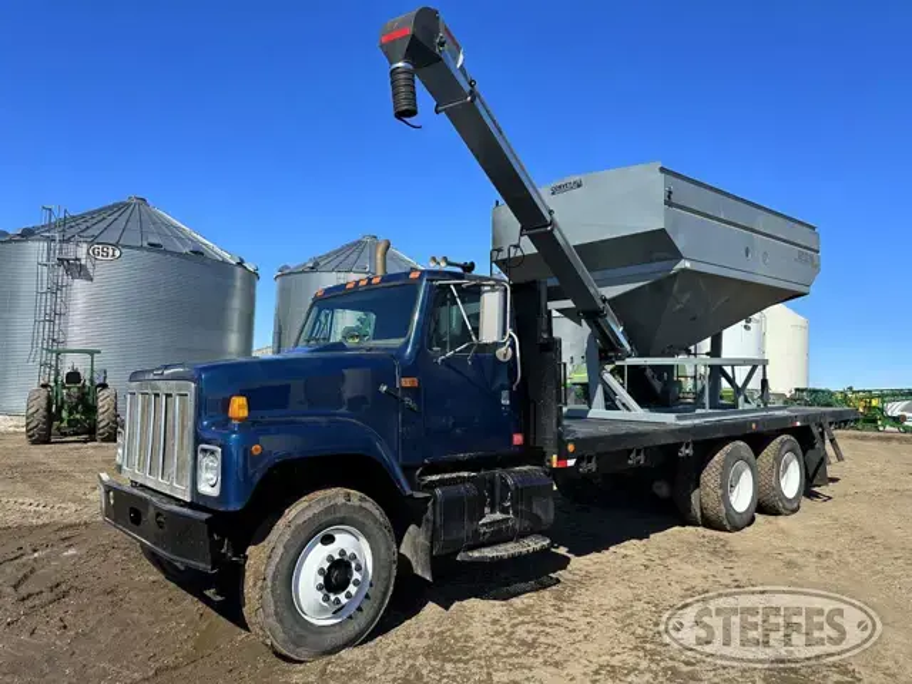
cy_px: 342
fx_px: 632
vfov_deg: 56.8
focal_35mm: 24
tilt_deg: +2.6
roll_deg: -3.1
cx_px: 456
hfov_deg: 71.6
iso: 80
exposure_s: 1/5525
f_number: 1.78
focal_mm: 6.86
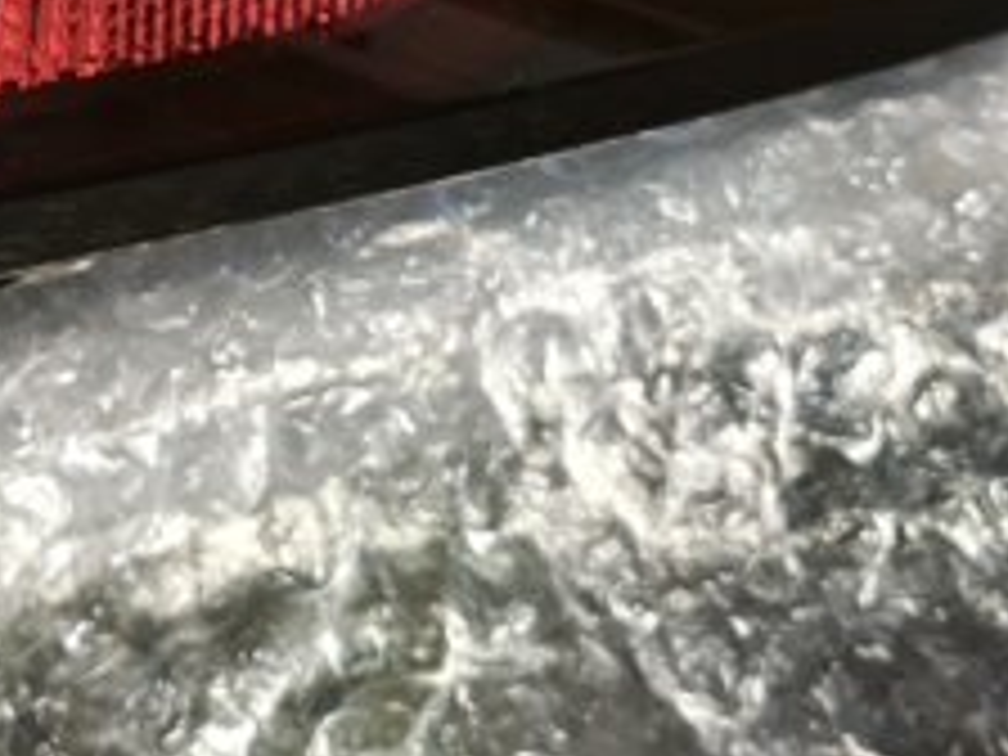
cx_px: 112
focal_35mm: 100
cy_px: -99
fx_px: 2912
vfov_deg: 14.4
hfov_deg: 19.3
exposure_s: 1/33.3
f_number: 1.7
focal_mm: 5.35
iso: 1000
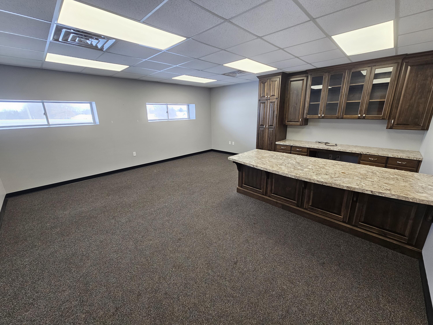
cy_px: 162
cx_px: 216
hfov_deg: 106.2
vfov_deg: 89.9
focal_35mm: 13
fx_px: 163
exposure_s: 1/60
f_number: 2.2
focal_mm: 2.2
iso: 100
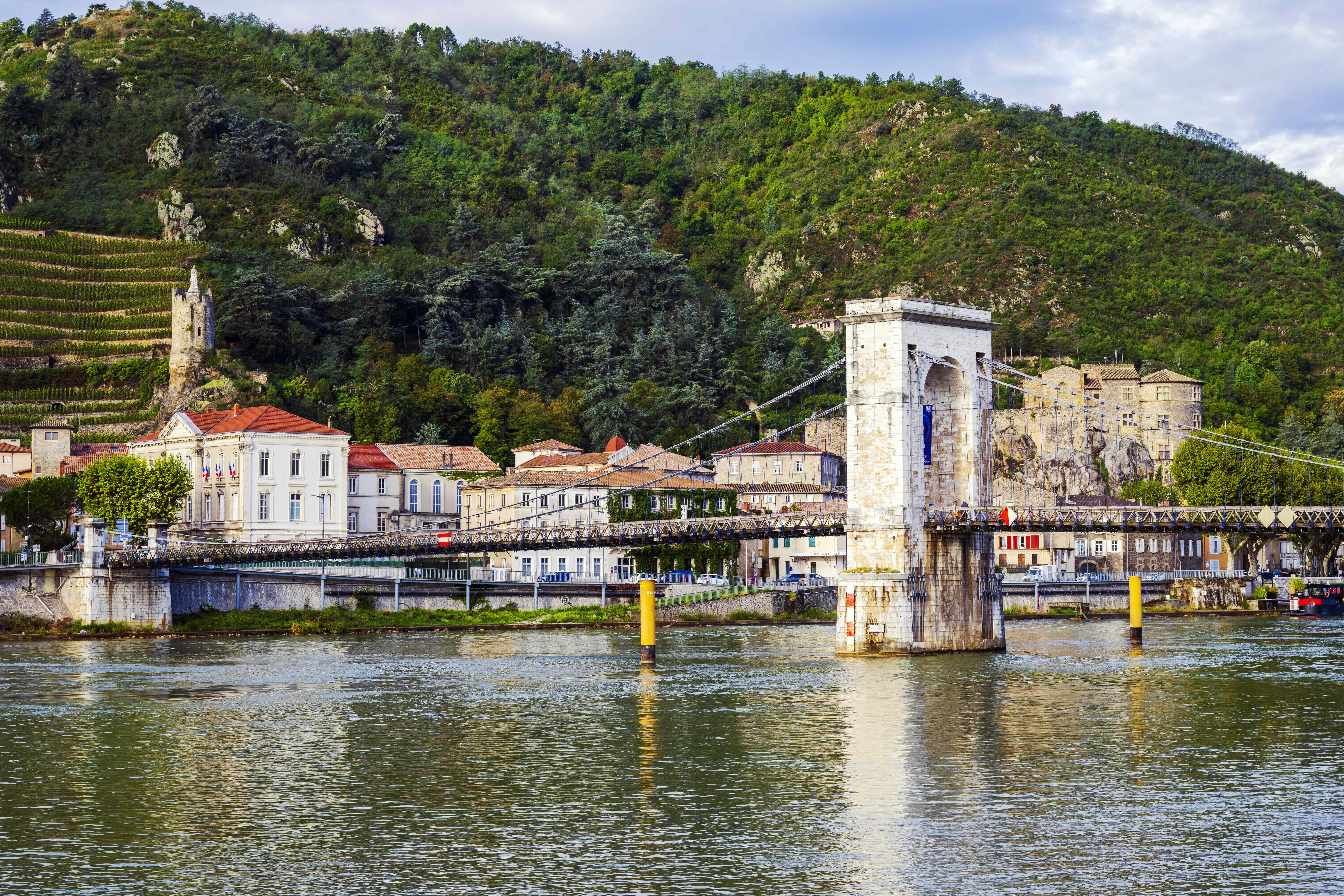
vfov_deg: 21.6
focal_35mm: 63
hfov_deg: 31.9
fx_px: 2352
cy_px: 422
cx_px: 662
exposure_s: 1/80
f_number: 9
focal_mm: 59
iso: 100
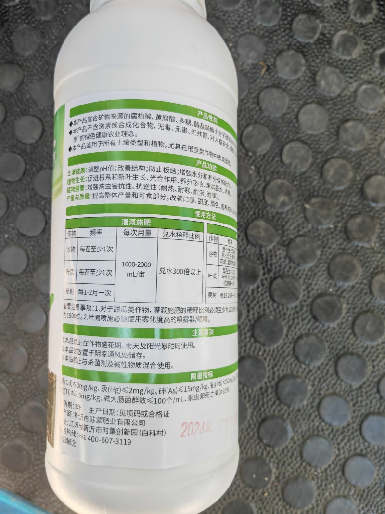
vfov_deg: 65.3
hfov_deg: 51.3
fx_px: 400
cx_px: 192
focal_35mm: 27
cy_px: 257
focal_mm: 5.53
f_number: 1.8
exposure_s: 1/100
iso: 200
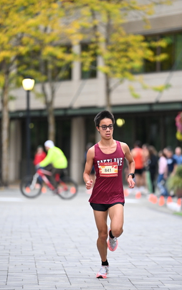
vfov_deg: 8.7
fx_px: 1904
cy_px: 154
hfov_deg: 5.5
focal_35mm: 240
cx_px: 101
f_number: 2.8
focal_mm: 200
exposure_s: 1/800
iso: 1600
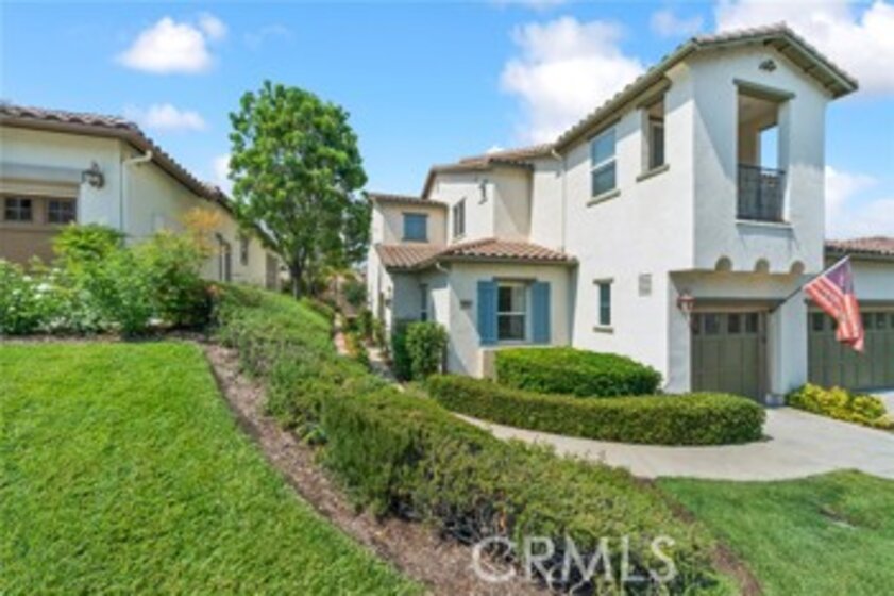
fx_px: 348
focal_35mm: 14
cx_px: 447
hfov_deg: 104.3
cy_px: 298
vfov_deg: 81.2
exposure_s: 1/250
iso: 100
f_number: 8
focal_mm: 14
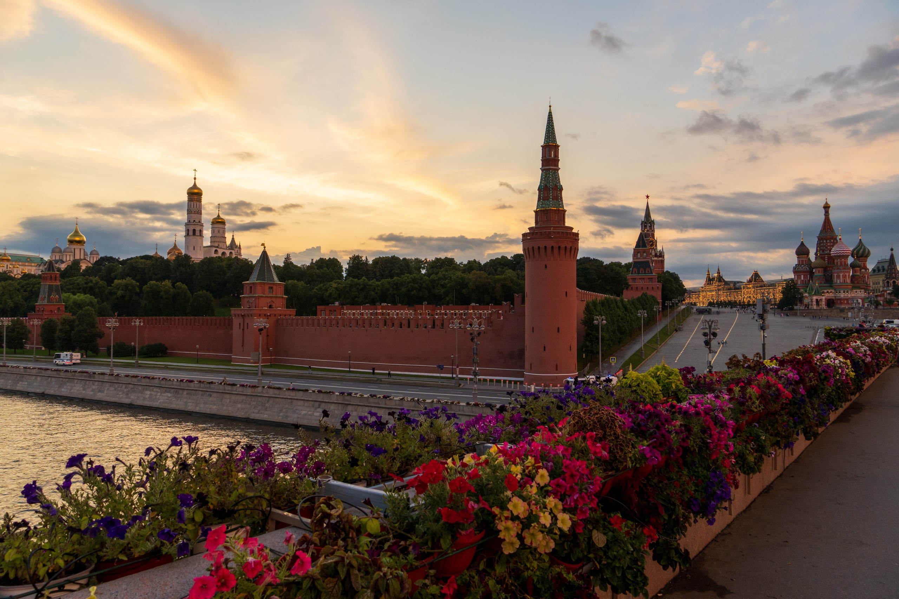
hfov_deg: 67.4
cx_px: 450
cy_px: 300
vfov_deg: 47.9
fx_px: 674
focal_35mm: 27
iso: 400
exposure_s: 1/60
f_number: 8
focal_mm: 18
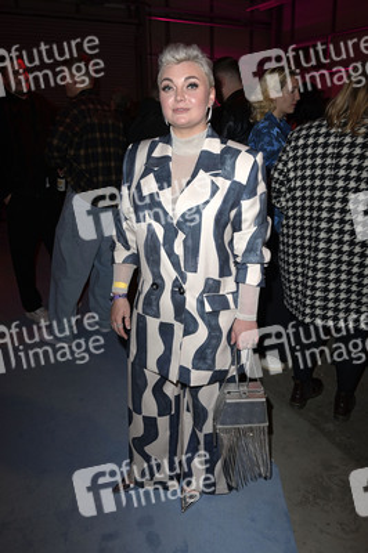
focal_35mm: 26
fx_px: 399
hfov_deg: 49.5
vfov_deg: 69.4
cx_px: 184
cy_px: 276
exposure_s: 1/125
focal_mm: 26
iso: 640
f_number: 5
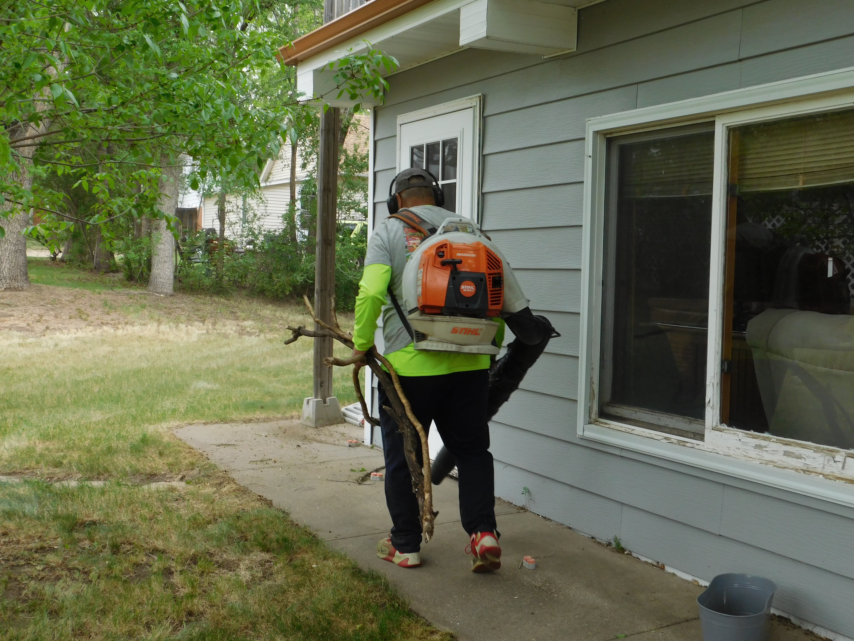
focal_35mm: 40
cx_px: 427
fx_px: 987
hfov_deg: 46.8
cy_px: 320
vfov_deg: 36.0
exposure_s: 1/160
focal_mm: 7.1
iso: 125
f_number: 3.6
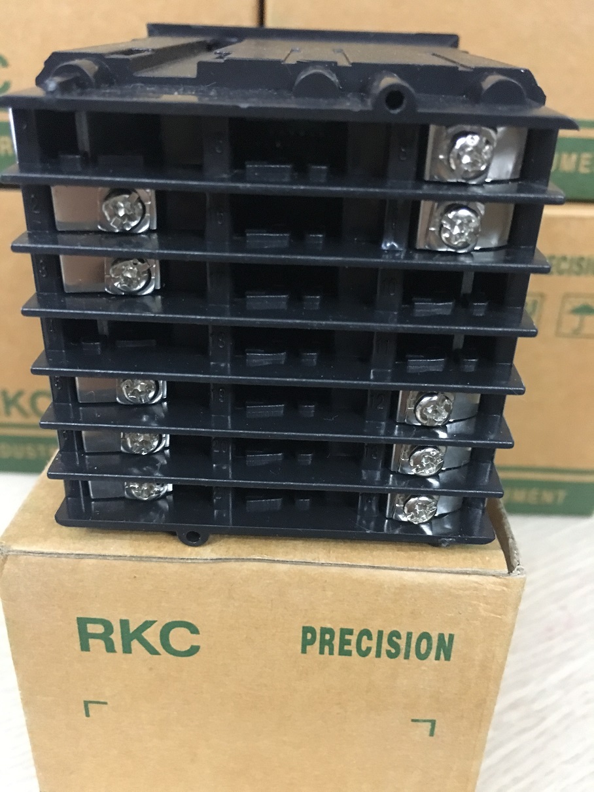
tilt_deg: -24.4
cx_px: 297
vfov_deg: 61.6
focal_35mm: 29
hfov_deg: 48.2
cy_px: 396
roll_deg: -1.5
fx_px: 663
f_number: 2.2
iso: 640
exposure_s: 1/17
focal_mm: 4.15
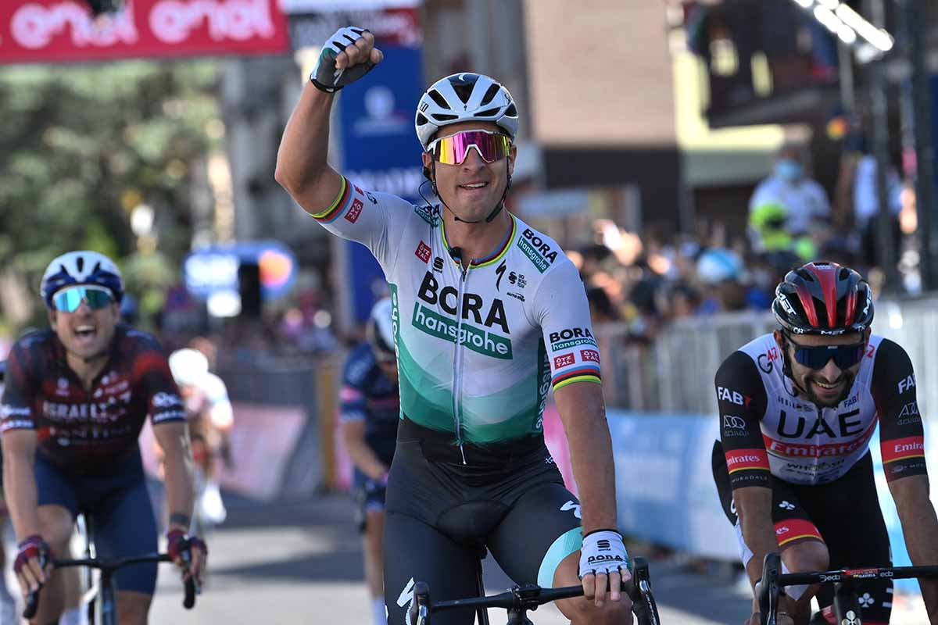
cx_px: 469
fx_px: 5211
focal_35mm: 200
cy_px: 312
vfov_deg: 6.9
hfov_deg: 10.3
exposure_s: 1/2500
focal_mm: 200
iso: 400
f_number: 5
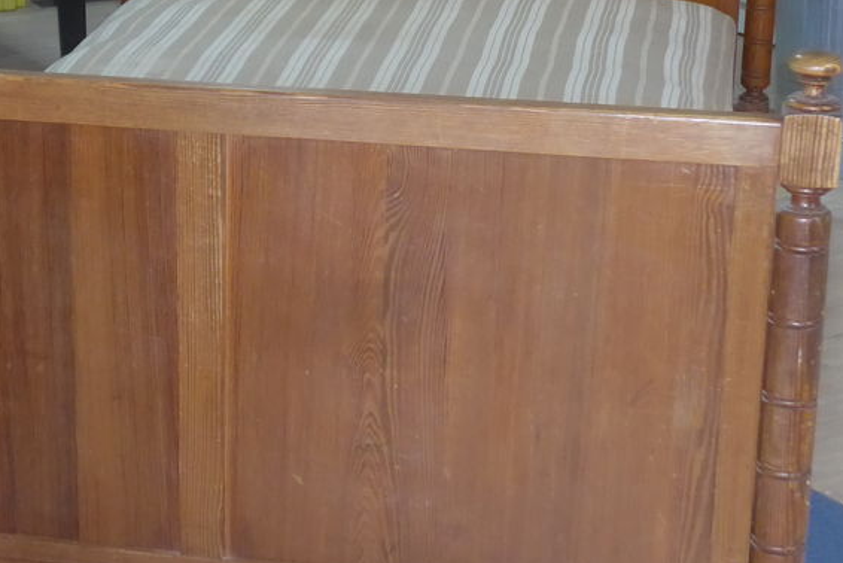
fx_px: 2108
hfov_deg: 22.5
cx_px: 238
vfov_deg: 15.1
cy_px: 139
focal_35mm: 90
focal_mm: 10.1
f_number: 3.2
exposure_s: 1/60
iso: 800
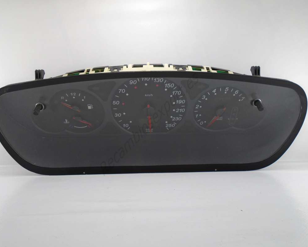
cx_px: 152
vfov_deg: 51.5
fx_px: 255
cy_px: 122
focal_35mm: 28
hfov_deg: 62.2
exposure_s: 1/80
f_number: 3.2
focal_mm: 4.6
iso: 100
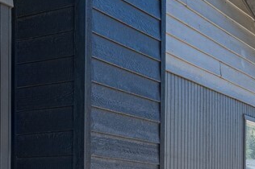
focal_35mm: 86
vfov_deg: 15.2
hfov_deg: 22.5
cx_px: -19
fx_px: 609
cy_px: 214
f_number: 10
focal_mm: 16
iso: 200
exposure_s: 1/1600
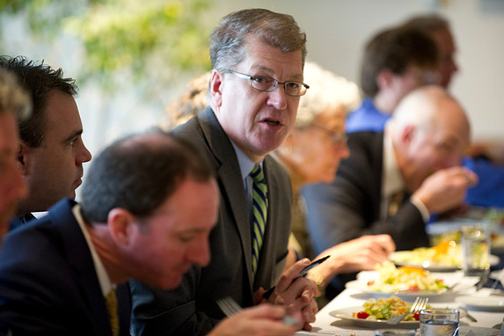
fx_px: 2548
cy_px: 167
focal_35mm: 182
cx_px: 251
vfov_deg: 7.5
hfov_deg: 11.3
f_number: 2.8
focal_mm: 180
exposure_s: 1/80
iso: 2500
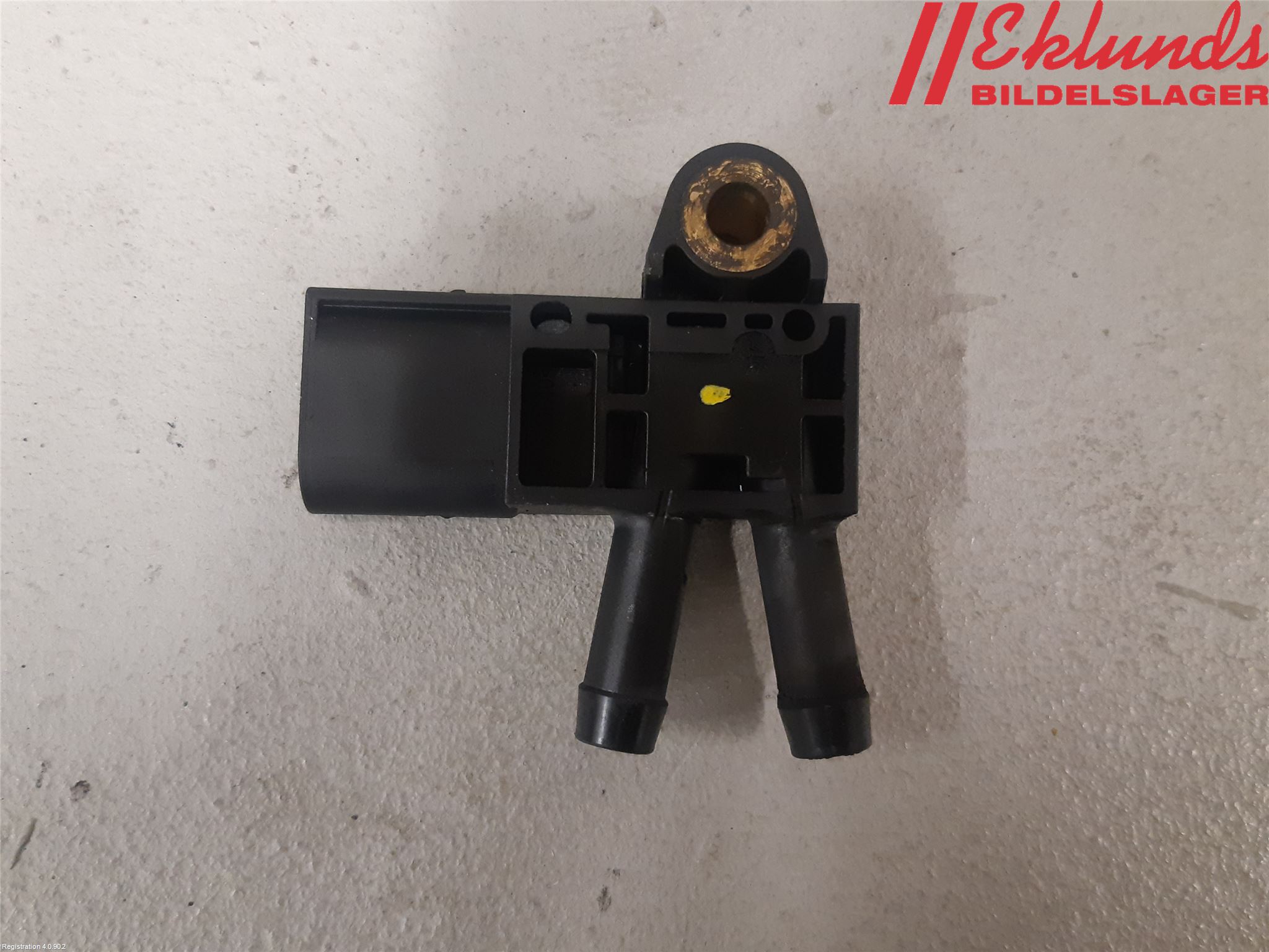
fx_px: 953
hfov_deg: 67.3
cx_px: 634
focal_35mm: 26
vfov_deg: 53.1
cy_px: 476
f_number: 1.7
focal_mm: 3.93
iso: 250
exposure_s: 1/50
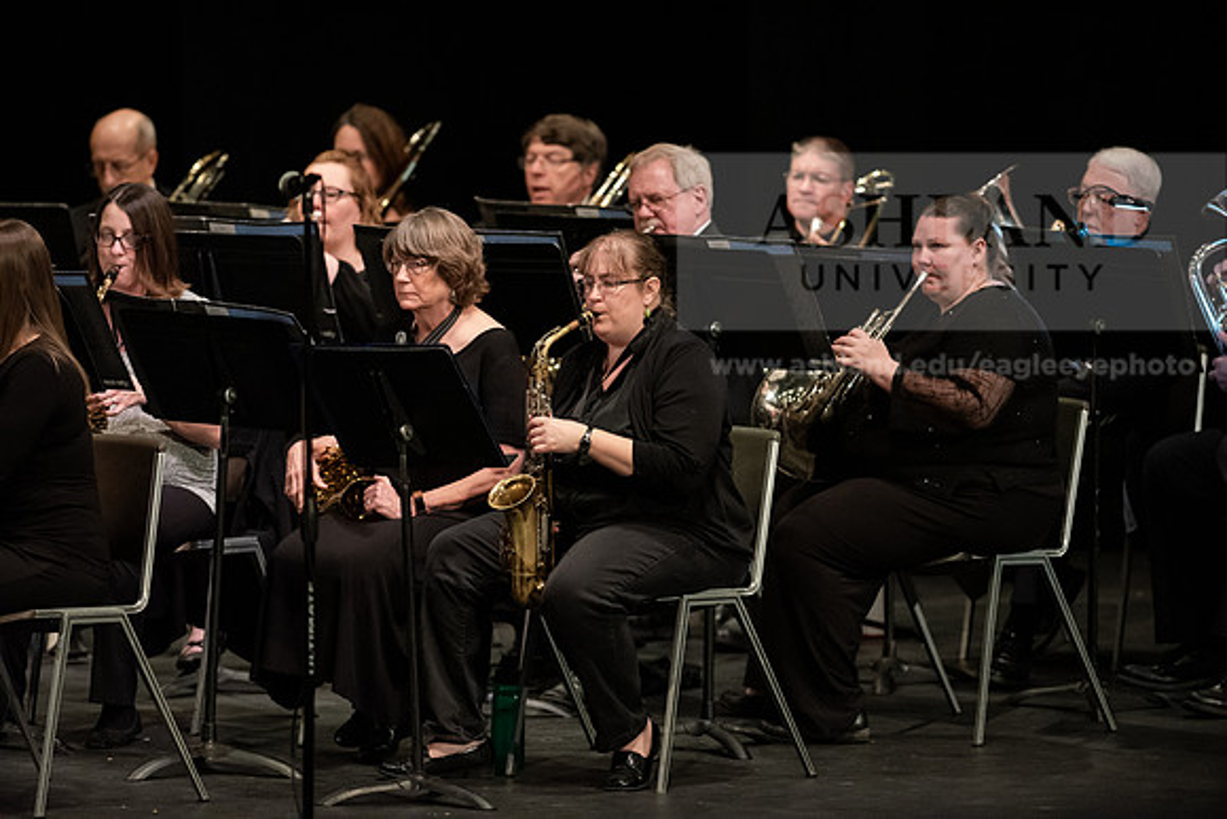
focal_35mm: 300
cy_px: 410
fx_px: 10227
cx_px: 614
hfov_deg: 6.9
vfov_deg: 4.6
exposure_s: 1/320
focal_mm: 300
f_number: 3.5
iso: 4000
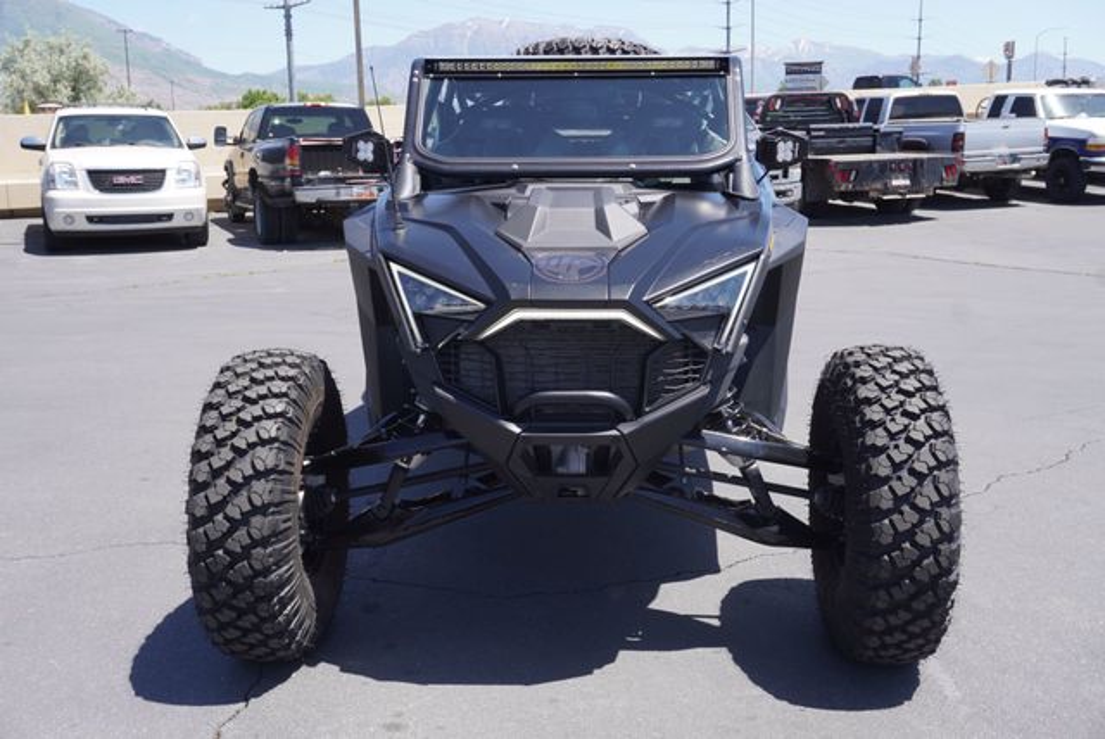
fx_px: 1106
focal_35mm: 36
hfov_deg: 53.1
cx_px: 552
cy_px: 370
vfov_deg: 36.9
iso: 100
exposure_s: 1/125
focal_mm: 24
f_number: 8
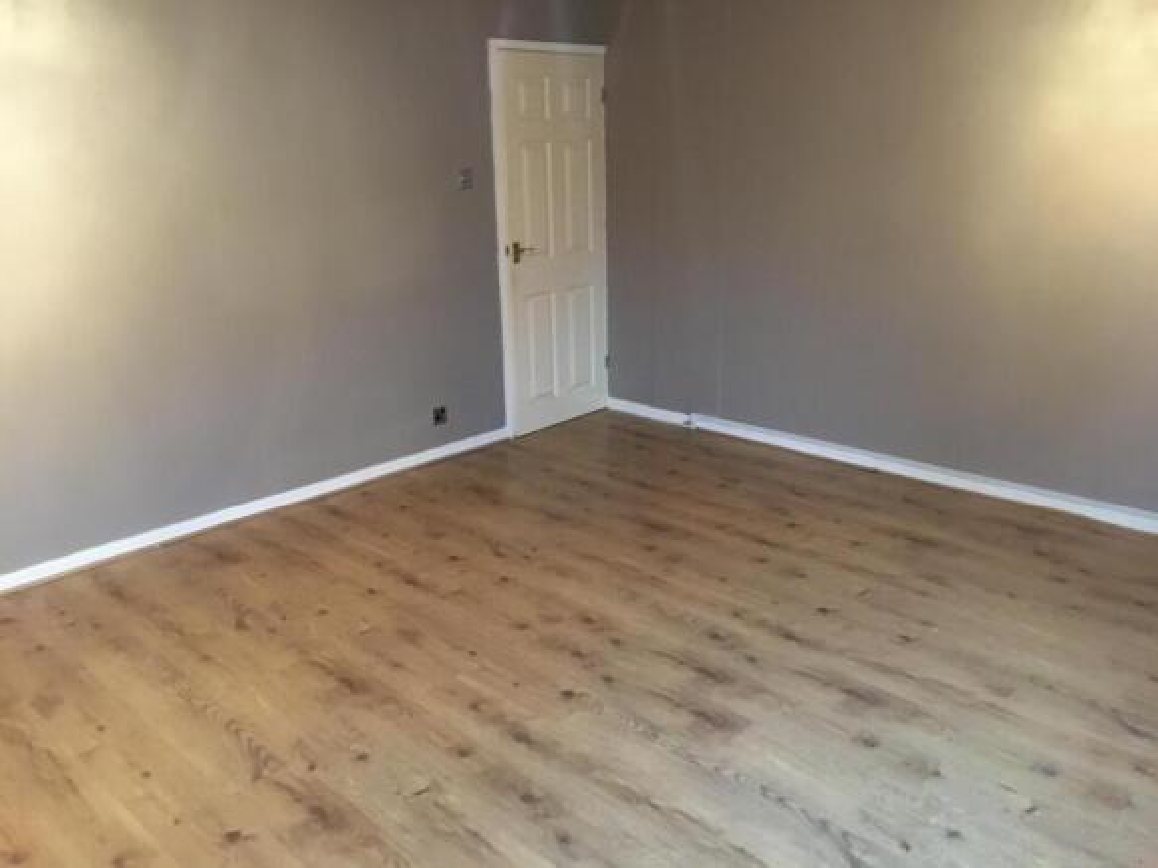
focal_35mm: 29
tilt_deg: -16.5
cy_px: 434
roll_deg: +1.8
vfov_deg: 48.2
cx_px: 579
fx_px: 970
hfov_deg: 61.7
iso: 320
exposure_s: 1/17
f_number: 2.2
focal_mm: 4.15
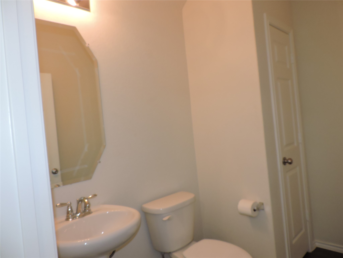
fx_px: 238
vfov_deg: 56.8
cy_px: 129
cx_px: 172
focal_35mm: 24
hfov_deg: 71.6
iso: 320
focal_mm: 4.3
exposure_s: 1/30
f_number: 3
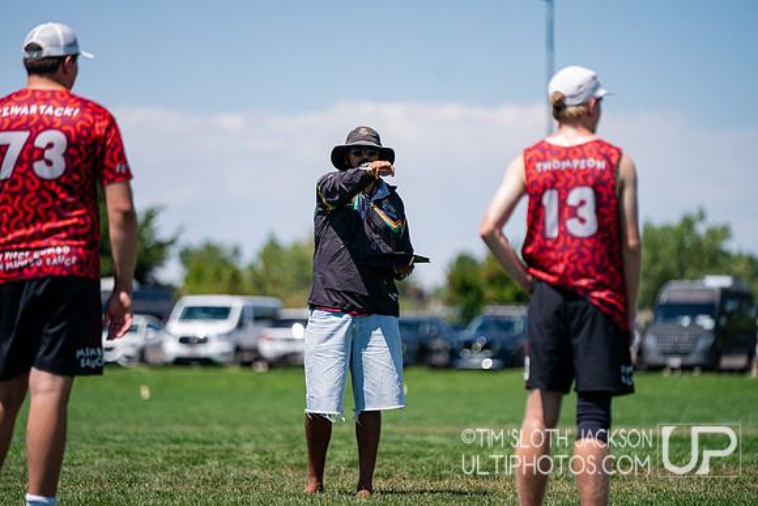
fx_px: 4212
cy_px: 253
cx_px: 379
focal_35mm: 200
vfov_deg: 6.9
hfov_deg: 10.3
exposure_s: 1/6400
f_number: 2.8
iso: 640
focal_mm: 200
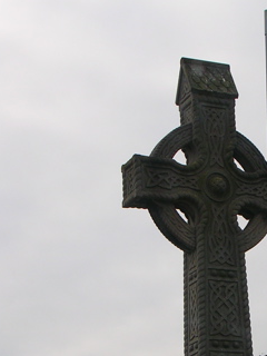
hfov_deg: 11.7
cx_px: 241
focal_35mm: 126
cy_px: 314
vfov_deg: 15.5
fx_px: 1296
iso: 50
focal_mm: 9.6
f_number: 3.5
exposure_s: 1/407
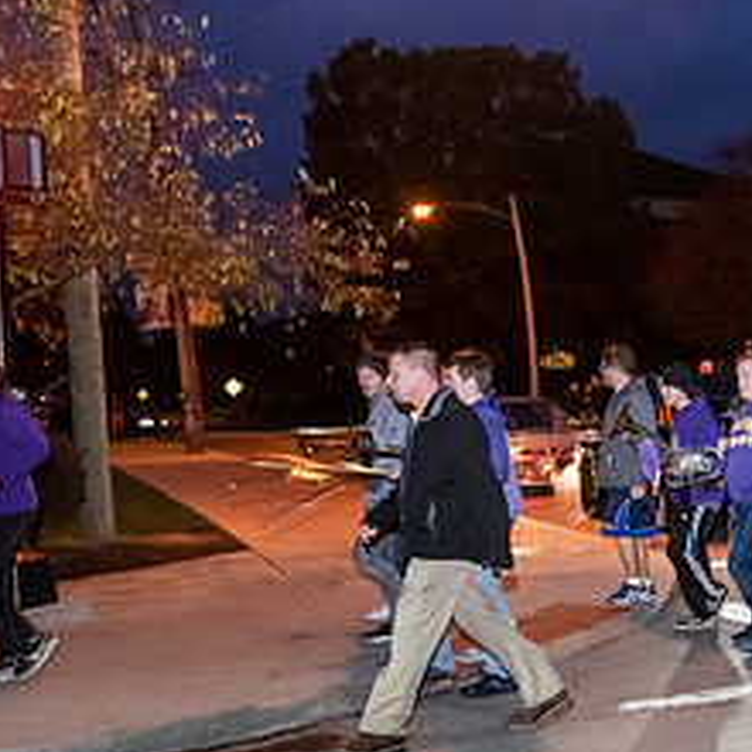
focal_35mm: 65
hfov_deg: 23.6
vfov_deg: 26.4
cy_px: 453
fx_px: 1598
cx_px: 954
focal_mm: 29
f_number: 4.5
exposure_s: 1/60
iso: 6400
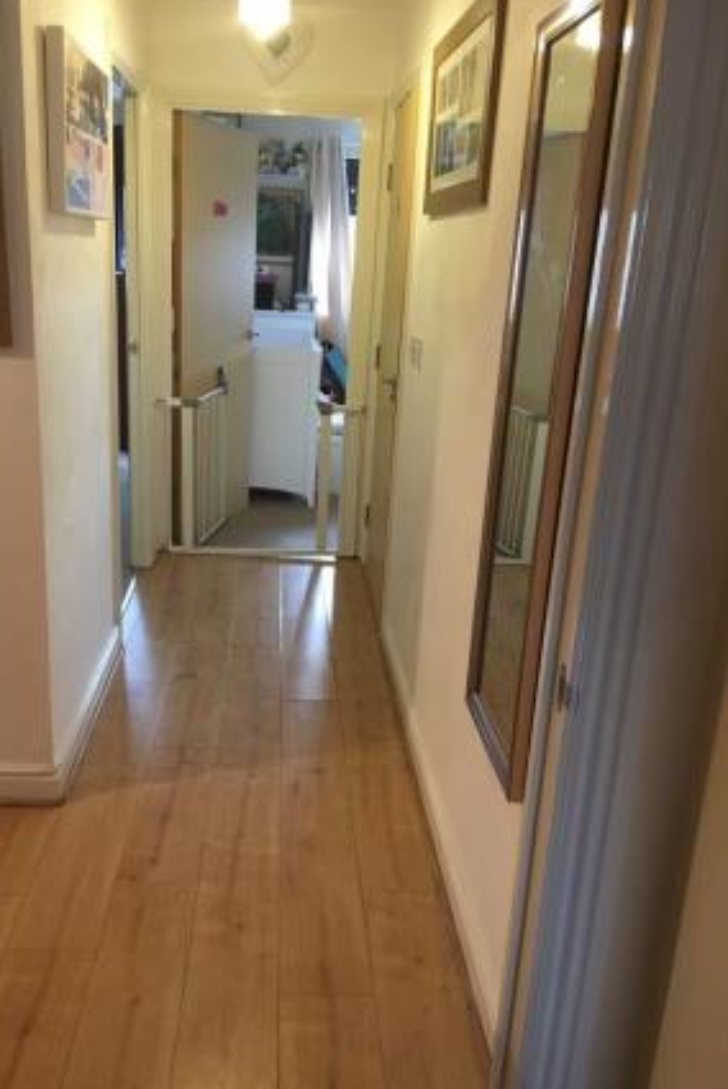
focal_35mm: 31
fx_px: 939
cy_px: 544
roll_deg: -2.3
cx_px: 310
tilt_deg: -16.8
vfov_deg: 60.3
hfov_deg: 42.3
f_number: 2.2
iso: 200
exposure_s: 1/33
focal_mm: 4.15
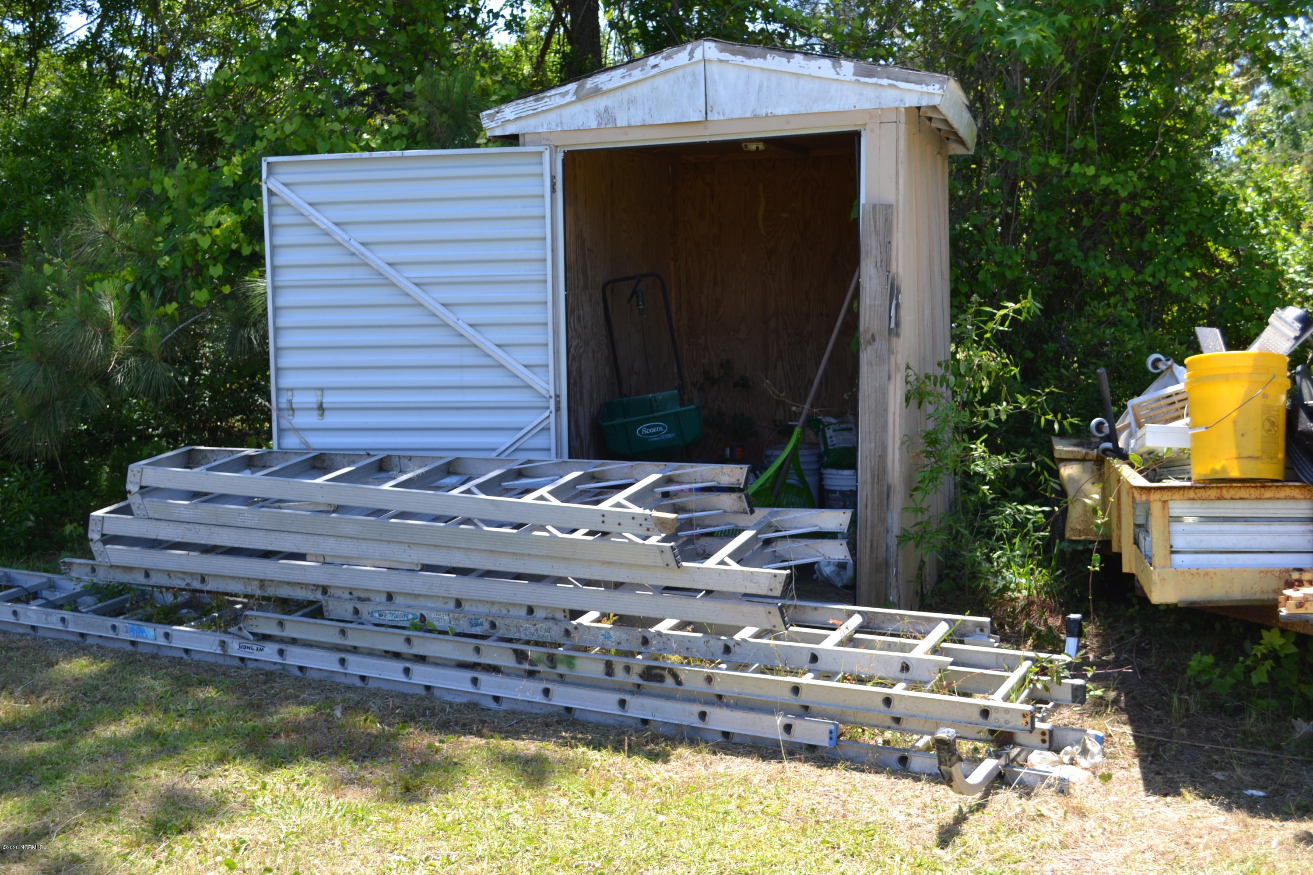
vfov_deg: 31.9
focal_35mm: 42
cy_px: 438
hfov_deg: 46.4
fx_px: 1532
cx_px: 656
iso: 100
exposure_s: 1/125
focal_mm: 28
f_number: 5.6
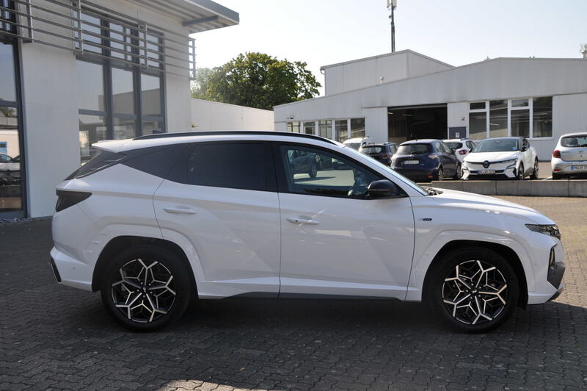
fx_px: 684
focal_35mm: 42
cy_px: 196
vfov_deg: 31.8
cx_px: 294
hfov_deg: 46.4
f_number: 8
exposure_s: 1/250
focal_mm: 28
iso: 200
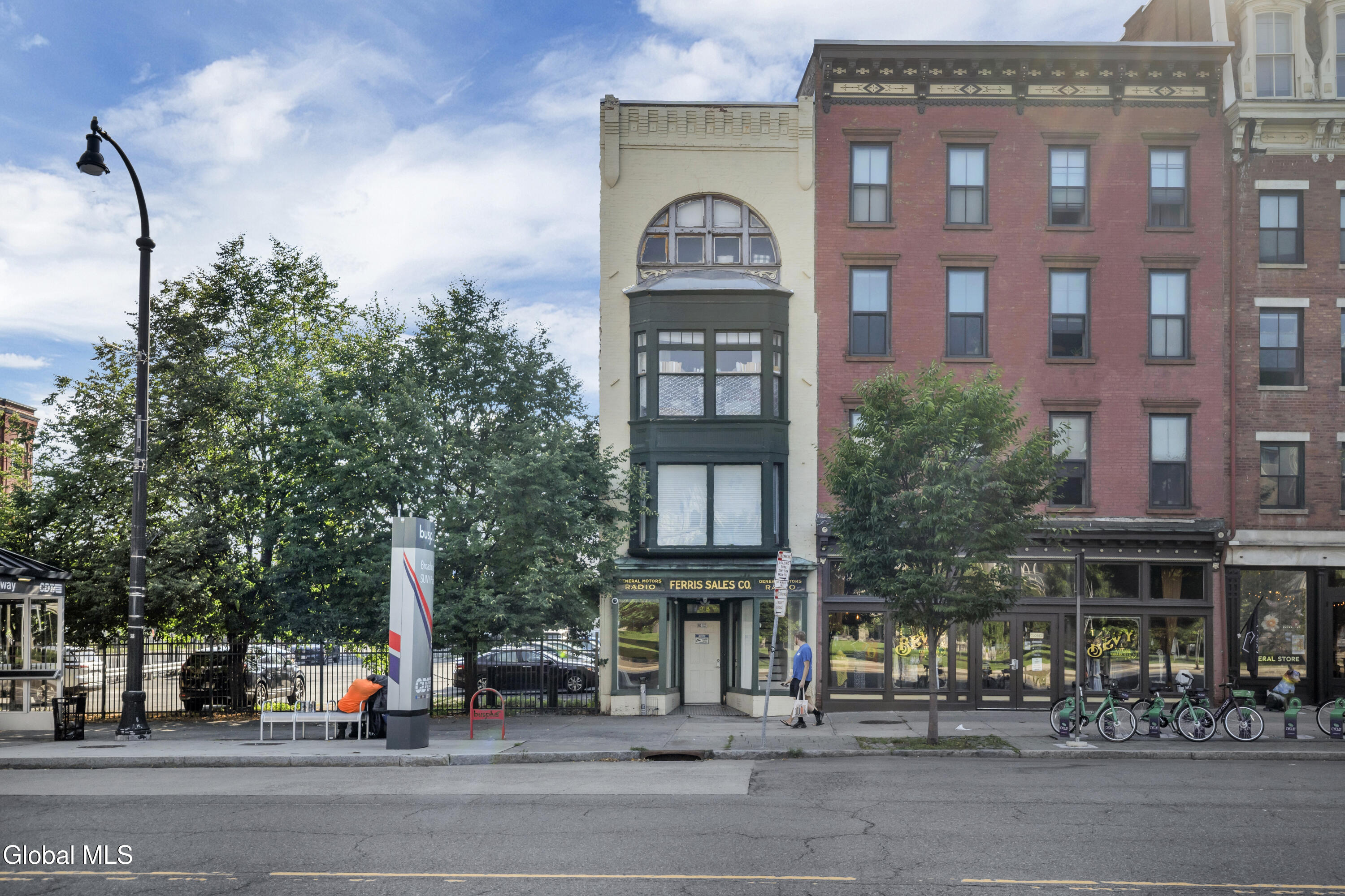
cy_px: 448
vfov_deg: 45.0
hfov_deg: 63.7
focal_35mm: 29
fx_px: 1083
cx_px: 672
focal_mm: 29
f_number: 4
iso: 250
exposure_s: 1/2500
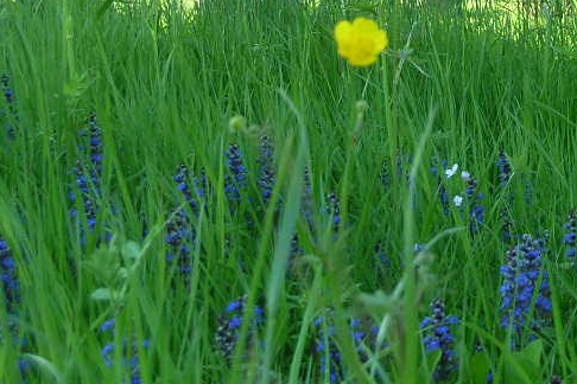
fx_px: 1474
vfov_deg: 14.7
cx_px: 552
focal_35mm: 92
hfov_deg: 21.5
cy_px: 41
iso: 50
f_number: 2.8
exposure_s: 1/94
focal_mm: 6.9
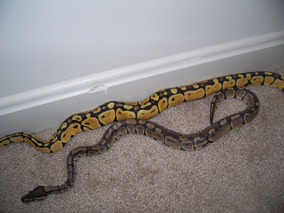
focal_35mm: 37
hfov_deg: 50.1
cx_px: 142
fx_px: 304
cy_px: 106
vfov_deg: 38.7
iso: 125
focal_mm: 7.8
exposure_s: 1/60
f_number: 2.8
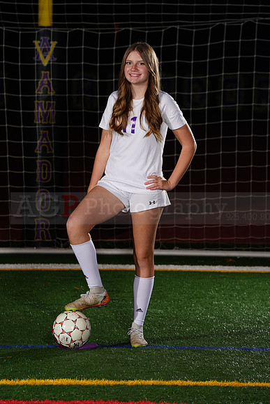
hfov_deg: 6.7
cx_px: 135
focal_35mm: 206
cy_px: 202
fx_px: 2316
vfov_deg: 10.0
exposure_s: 1/200
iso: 200
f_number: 7.1
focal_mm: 206
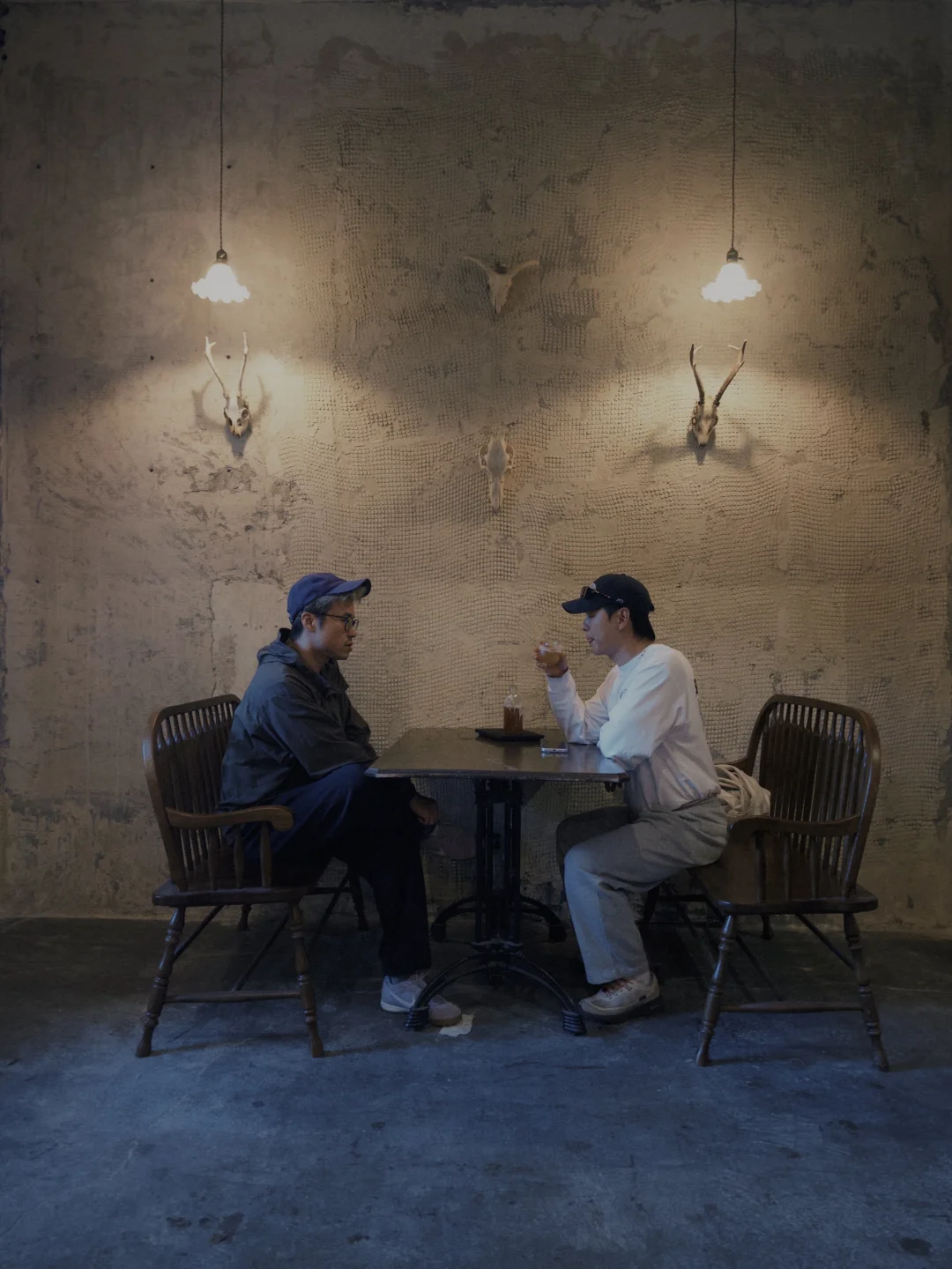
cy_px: 634
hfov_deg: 56.8
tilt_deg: -0.4
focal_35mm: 24
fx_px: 880
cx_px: 476
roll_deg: +0.2
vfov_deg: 71.6
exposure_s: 1/50
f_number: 1.78
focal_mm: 6.86
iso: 400
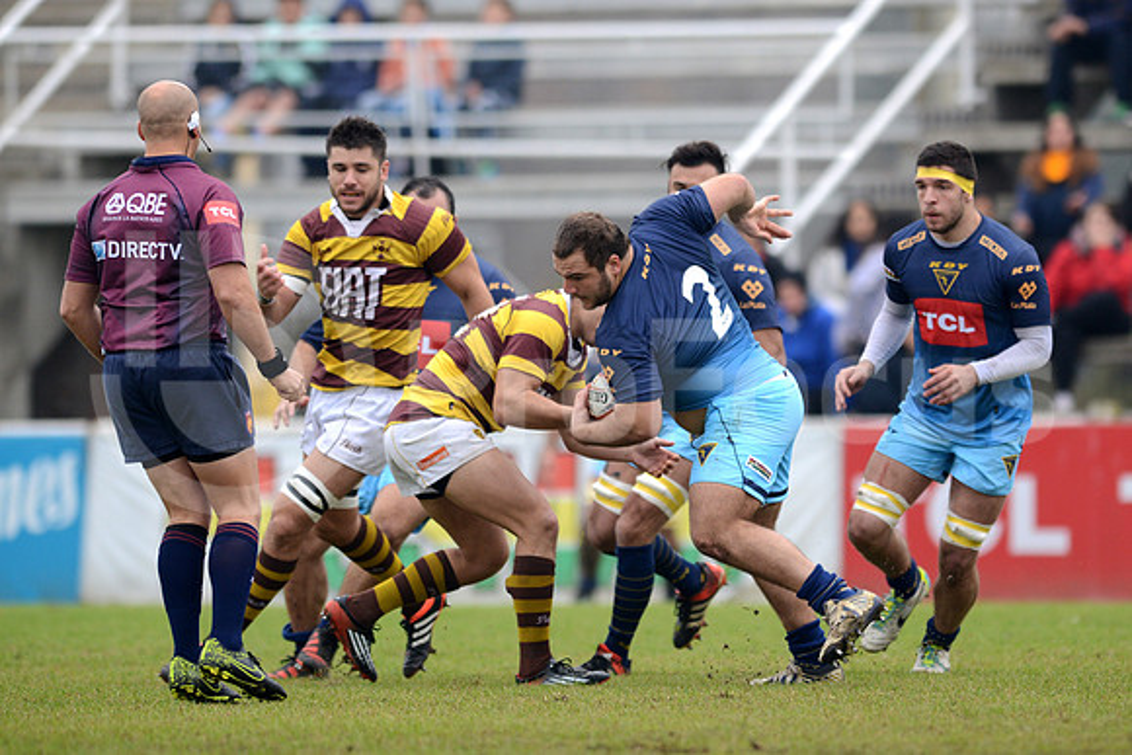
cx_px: 566
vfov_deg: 3.3
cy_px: 378
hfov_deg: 4.9
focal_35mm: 420
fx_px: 13209
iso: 800
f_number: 4
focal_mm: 420
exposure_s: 1/1000
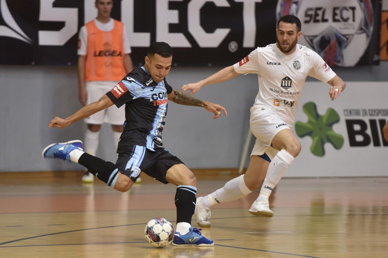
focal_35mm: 200
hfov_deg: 10.3
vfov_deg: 6.9
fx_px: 2155
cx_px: 194
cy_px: 129
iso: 2000
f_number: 3.2
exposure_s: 1/800
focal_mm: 200
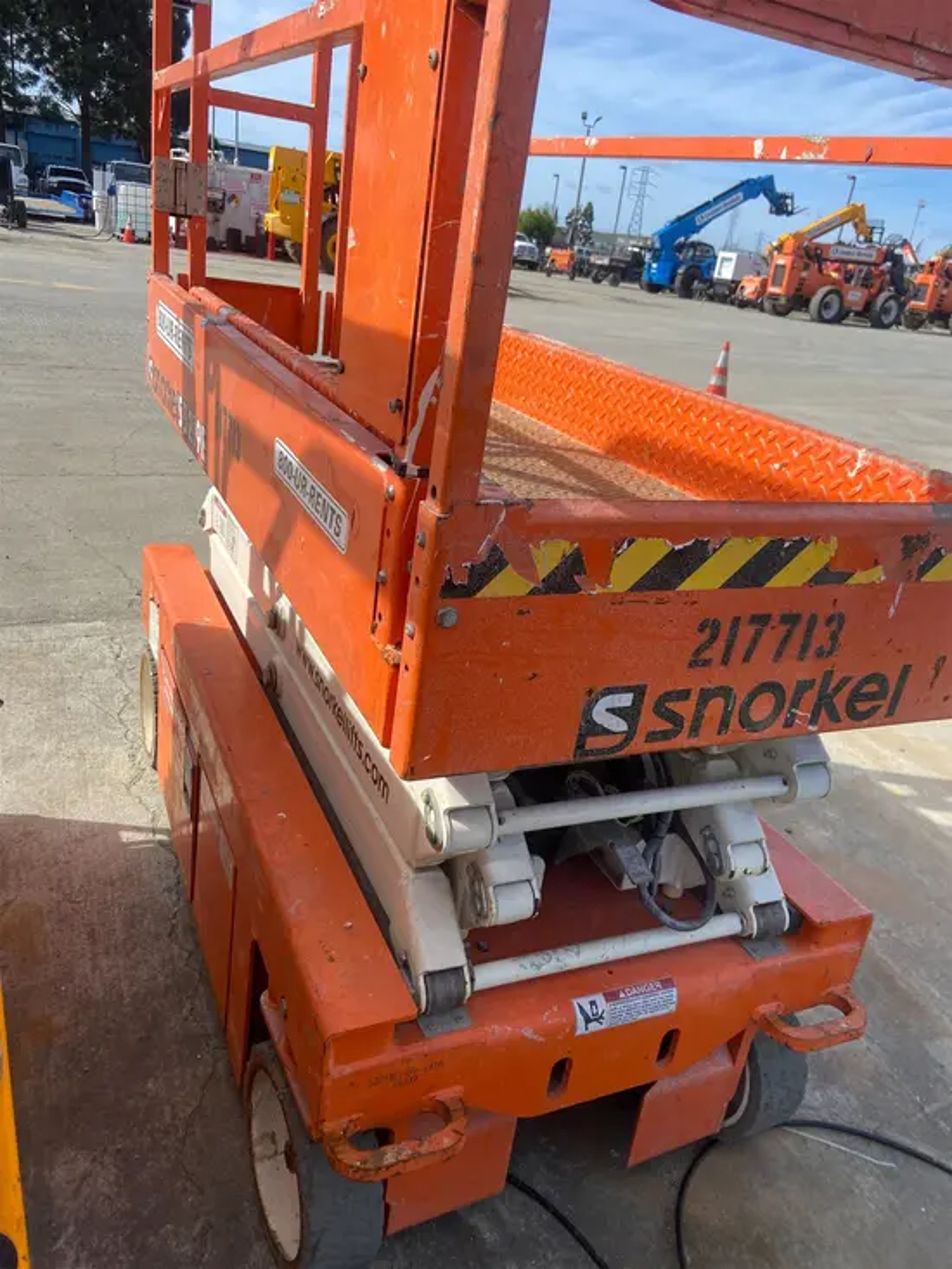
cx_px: 476
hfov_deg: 53.1
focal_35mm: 26
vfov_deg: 67.3
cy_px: 634
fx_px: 953
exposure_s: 1/2105
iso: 32
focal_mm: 4.25
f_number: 1.8
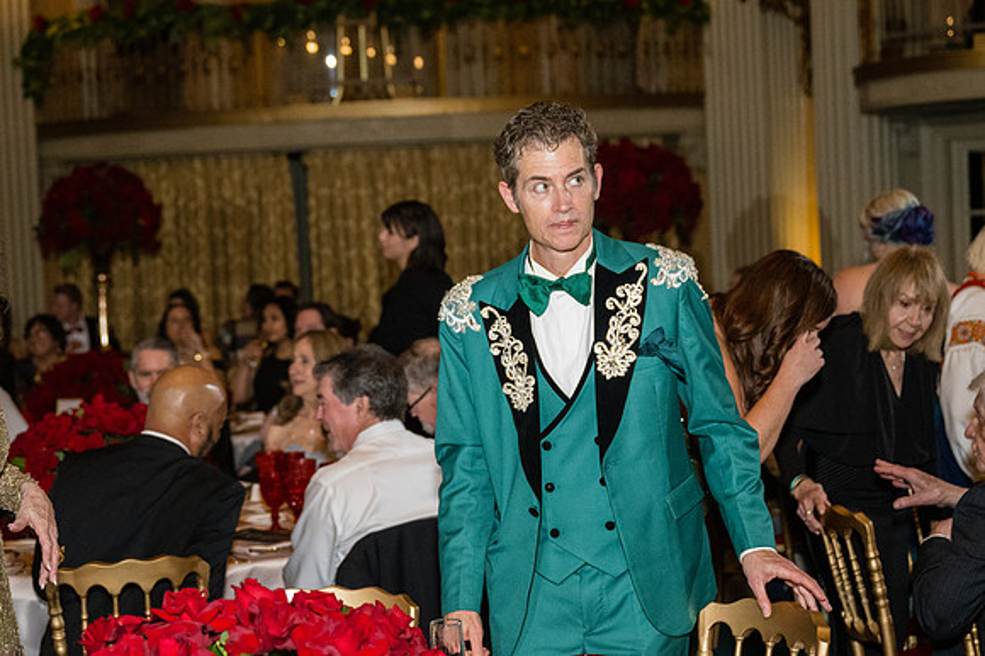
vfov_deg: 18.6
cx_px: 492
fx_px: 1996
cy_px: 328
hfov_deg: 27.7
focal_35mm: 73
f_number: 3.2
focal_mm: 49
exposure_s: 1/200
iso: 3200
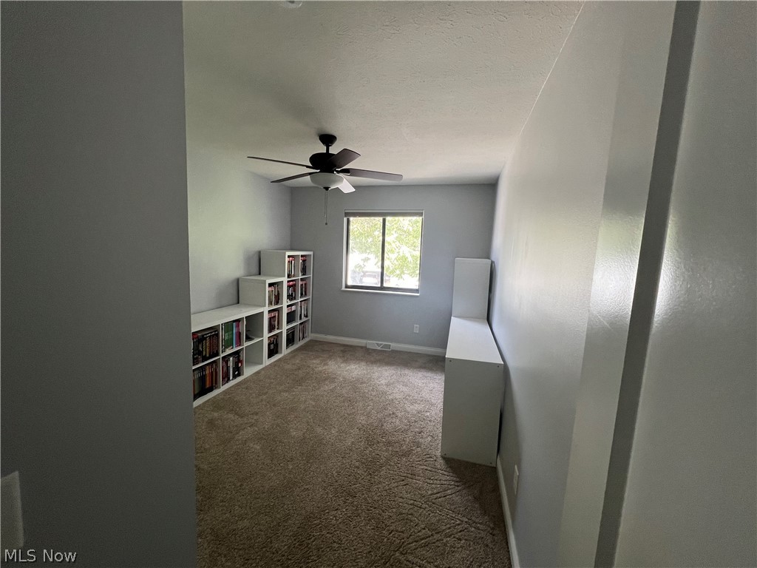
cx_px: 378
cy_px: 284
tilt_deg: -7.7
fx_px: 284
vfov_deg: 89.9
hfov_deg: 106.2
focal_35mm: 13
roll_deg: -3.6
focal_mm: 1.57
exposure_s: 1/99
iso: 200
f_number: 1.8
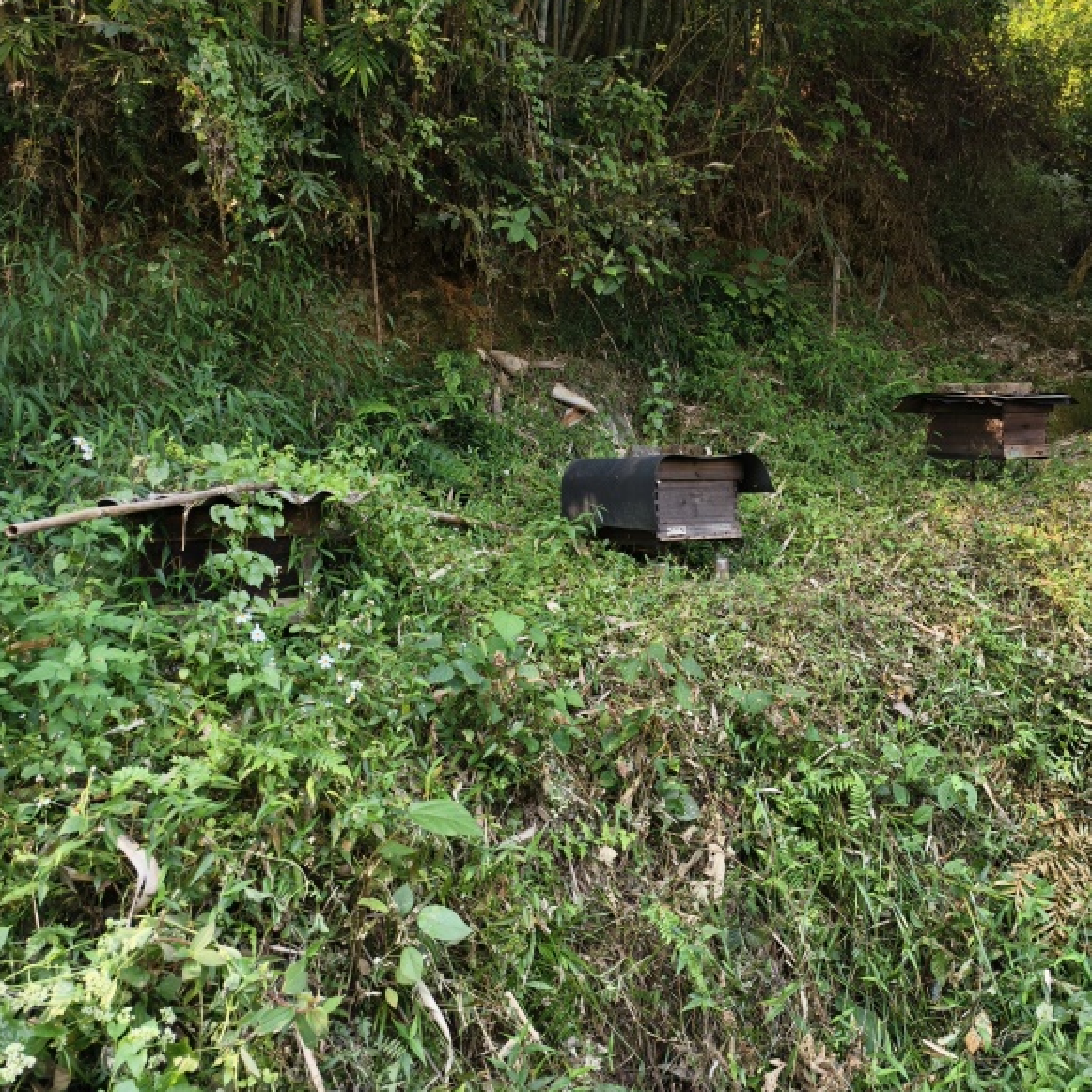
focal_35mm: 28
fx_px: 999
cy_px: 539
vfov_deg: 57.3
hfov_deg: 55.9
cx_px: 741
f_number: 1.57
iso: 72
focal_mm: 5.6
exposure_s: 1/187
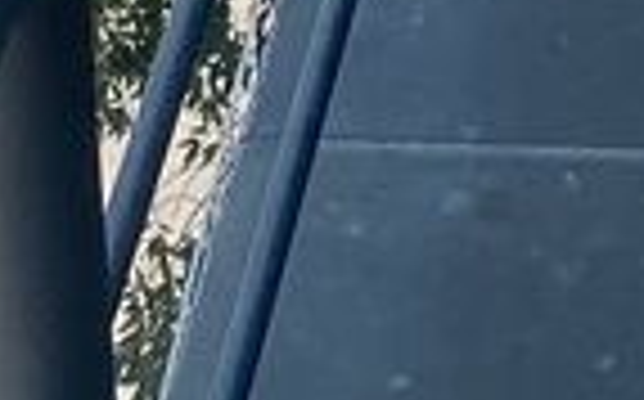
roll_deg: +1.0
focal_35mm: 231
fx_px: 4050
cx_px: 865
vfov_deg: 4.5
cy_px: -1901
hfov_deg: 8.9
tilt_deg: -18.2
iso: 32
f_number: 1.8
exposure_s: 1/864
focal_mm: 4.25
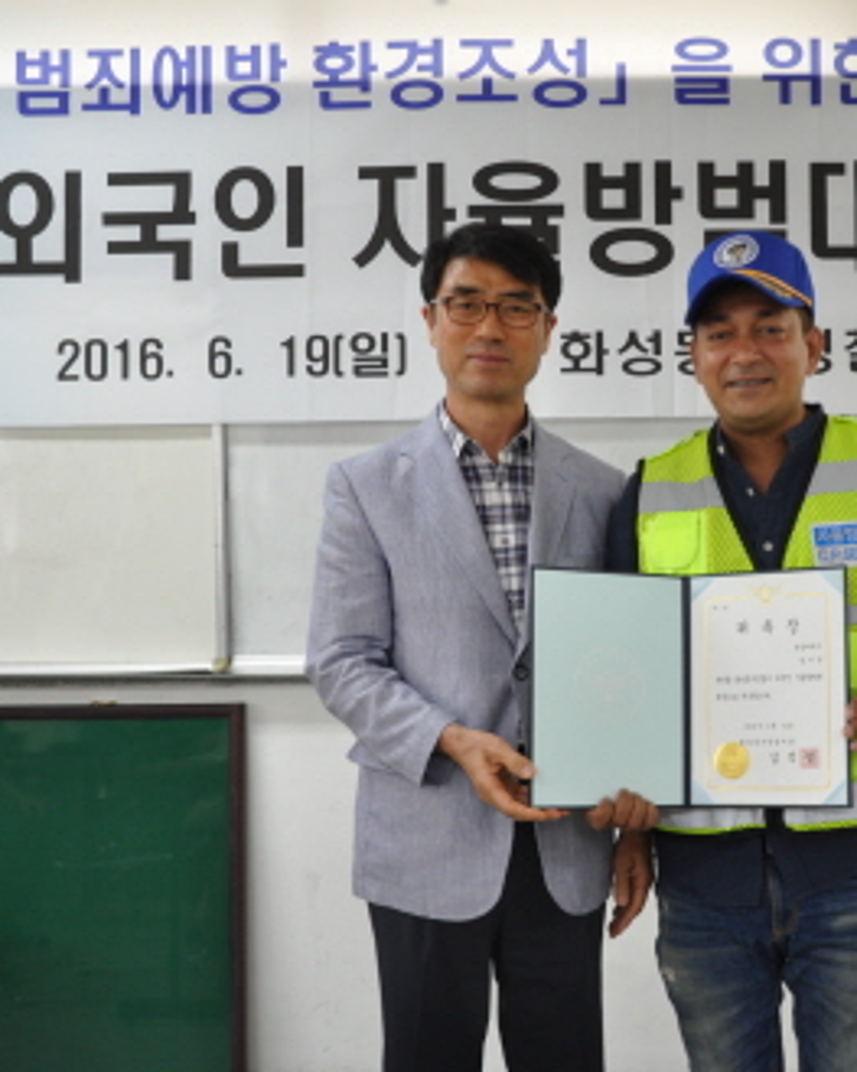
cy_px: 538
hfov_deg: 31.4
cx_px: 661
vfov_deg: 39.6
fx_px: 1491
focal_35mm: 47
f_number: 3.8
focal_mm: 22
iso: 400
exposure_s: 1/50
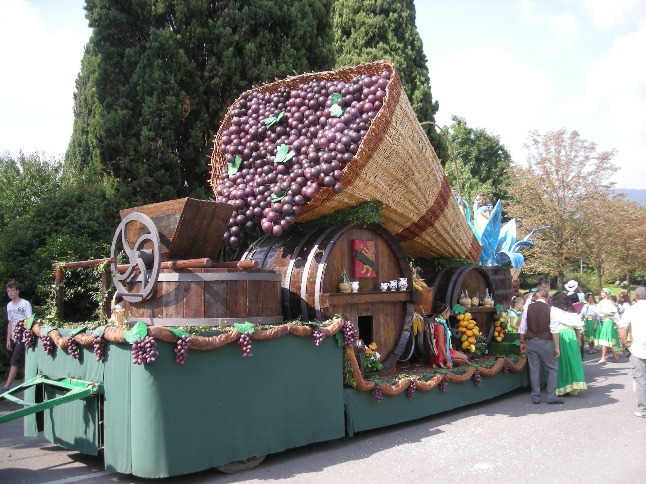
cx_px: 323
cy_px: 242
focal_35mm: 35
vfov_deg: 40.7
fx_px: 653
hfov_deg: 52.6
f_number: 2.8
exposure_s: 1/263
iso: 50
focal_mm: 5.7
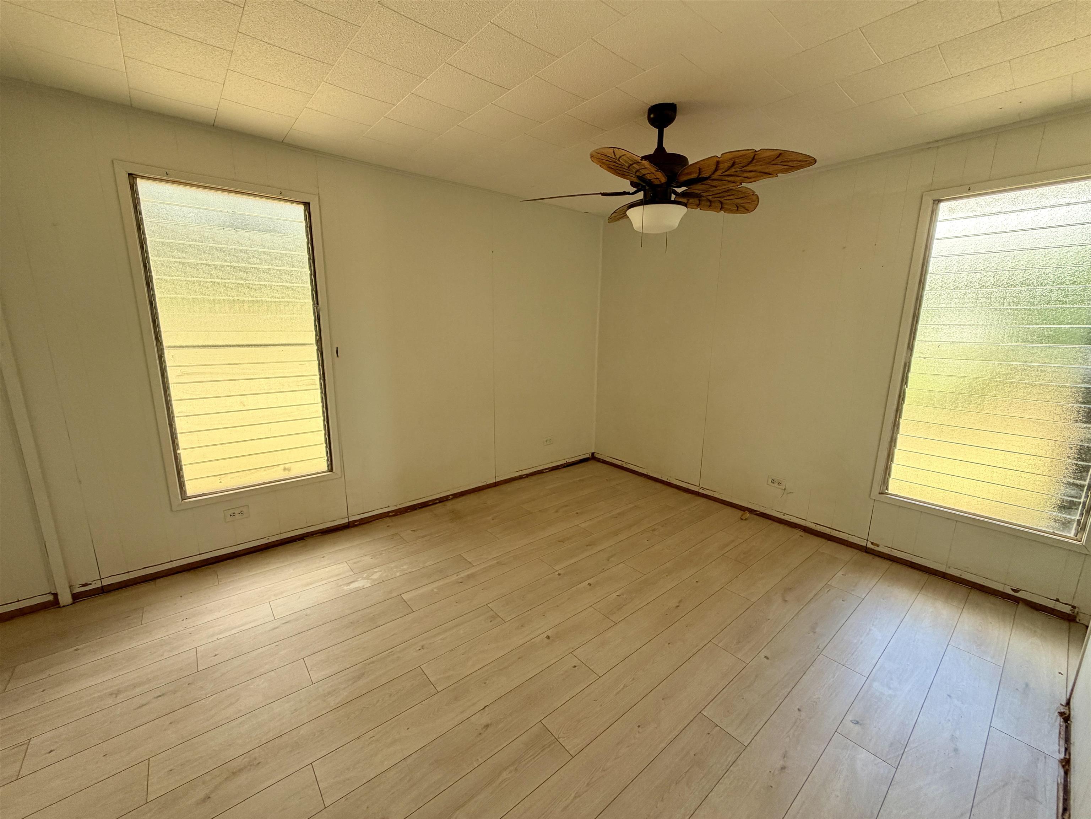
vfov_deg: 85.7
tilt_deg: -11.7
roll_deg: -0.2
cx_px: 546
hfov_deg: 102.1
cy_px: 410
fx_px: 441
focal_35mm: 14
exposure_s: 1/121
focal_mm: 2.22
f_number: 2.2
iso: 125
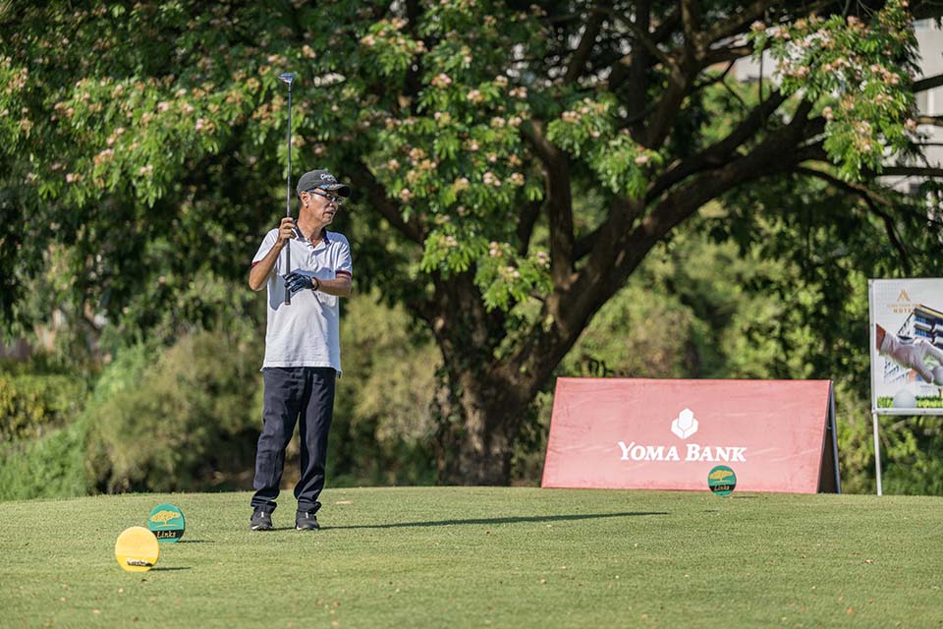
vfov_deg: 10.2
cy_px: 314
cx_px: 472
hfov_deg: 15.2
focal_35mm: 135
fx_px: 3536
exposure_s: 1/6400
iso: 450
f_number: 3.2
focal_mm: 135
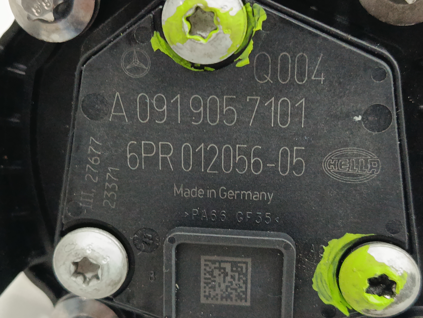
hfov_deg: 33.2
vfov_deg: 25.2
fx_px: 709
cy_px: 159
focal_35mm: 58
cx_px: 212
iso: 1416
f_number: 1.7
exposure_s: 1/25
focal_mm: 5.24
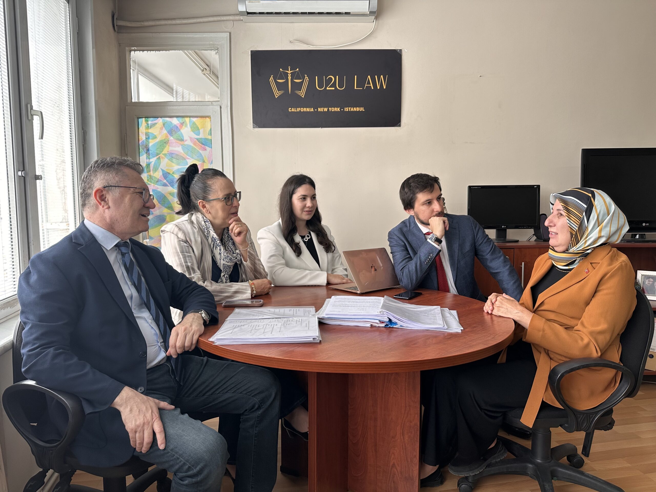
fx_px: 455
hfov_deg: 71.6
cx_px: 328
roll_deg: -0.1
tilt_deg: -5.5
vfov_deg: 56.8
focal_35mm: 24
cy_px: 246
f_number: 1.78
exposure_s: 1/100
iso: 80
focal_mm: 6.86
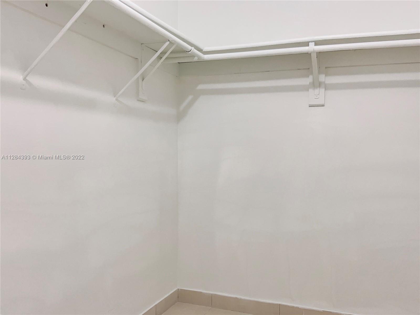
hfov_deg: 61.7
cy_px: 158
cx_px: 210
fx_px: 352
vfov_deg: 48.2
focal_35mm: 29
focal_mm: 3
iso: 16
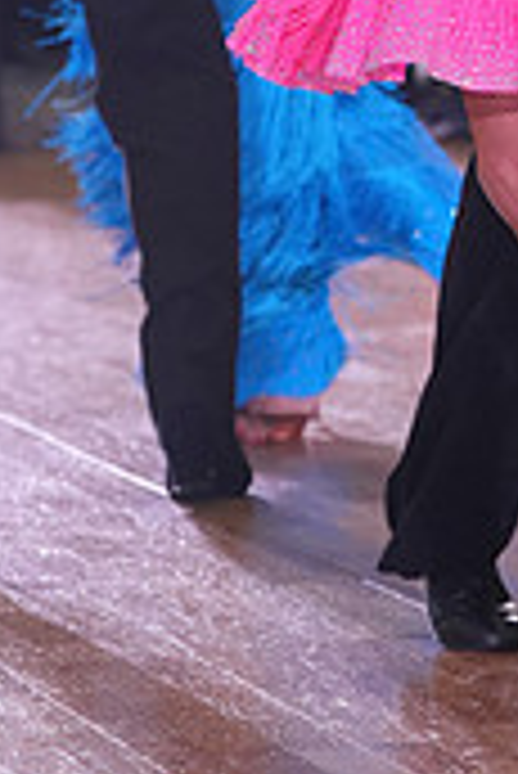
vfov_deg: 6.4
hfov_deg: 4.3
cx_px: 561
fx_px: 6914
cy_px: -302
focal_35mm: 321
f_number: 4
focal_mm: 95
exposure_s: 1/500
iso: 2000
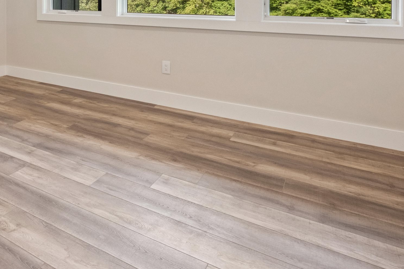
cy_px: -1
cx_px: 13
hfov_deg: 50.5
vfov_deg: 37.7
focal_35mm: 31
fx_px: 348
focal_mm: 10
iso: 800
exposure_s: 1/10
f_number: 8
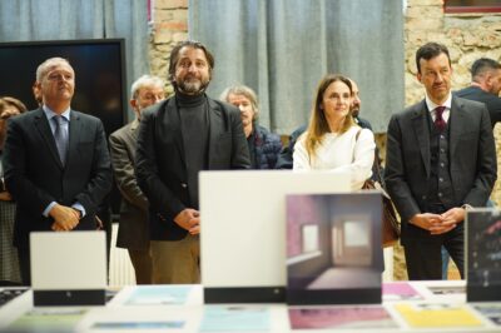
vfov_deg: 16.0
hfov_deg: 23.9
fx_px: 1182
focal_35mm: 85
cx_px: 250
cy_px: 166
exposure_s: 1/60
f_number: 1.8
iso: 1000
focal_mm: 85
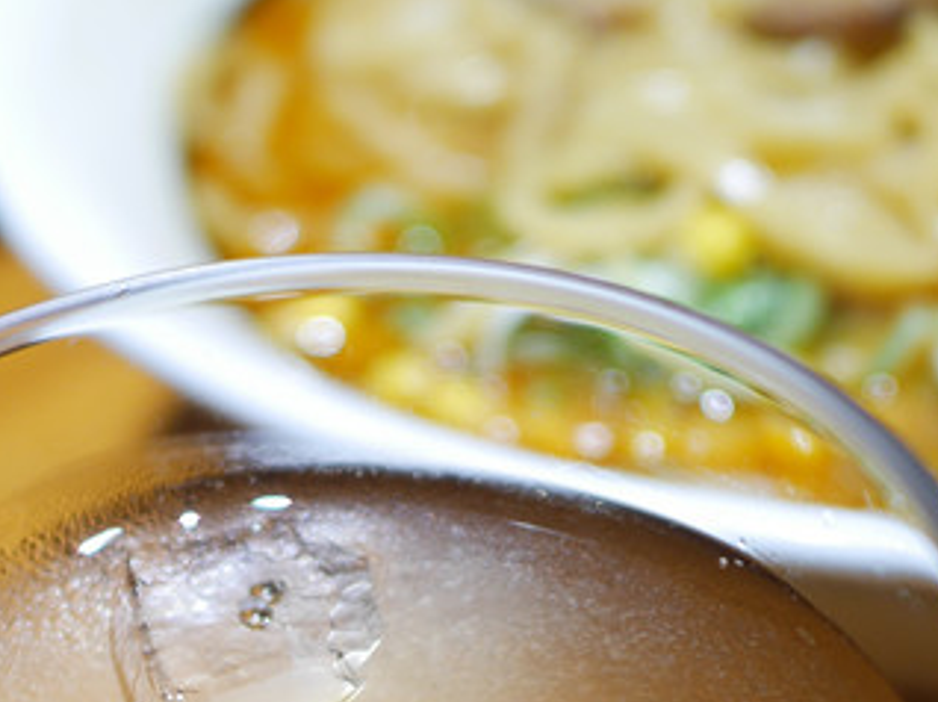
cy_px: 848
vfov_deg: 16.6
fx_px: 2302
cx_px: 277
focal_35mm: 85
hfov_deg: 22.9
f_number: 1.7
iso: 200
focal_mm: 15
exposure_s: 1/80
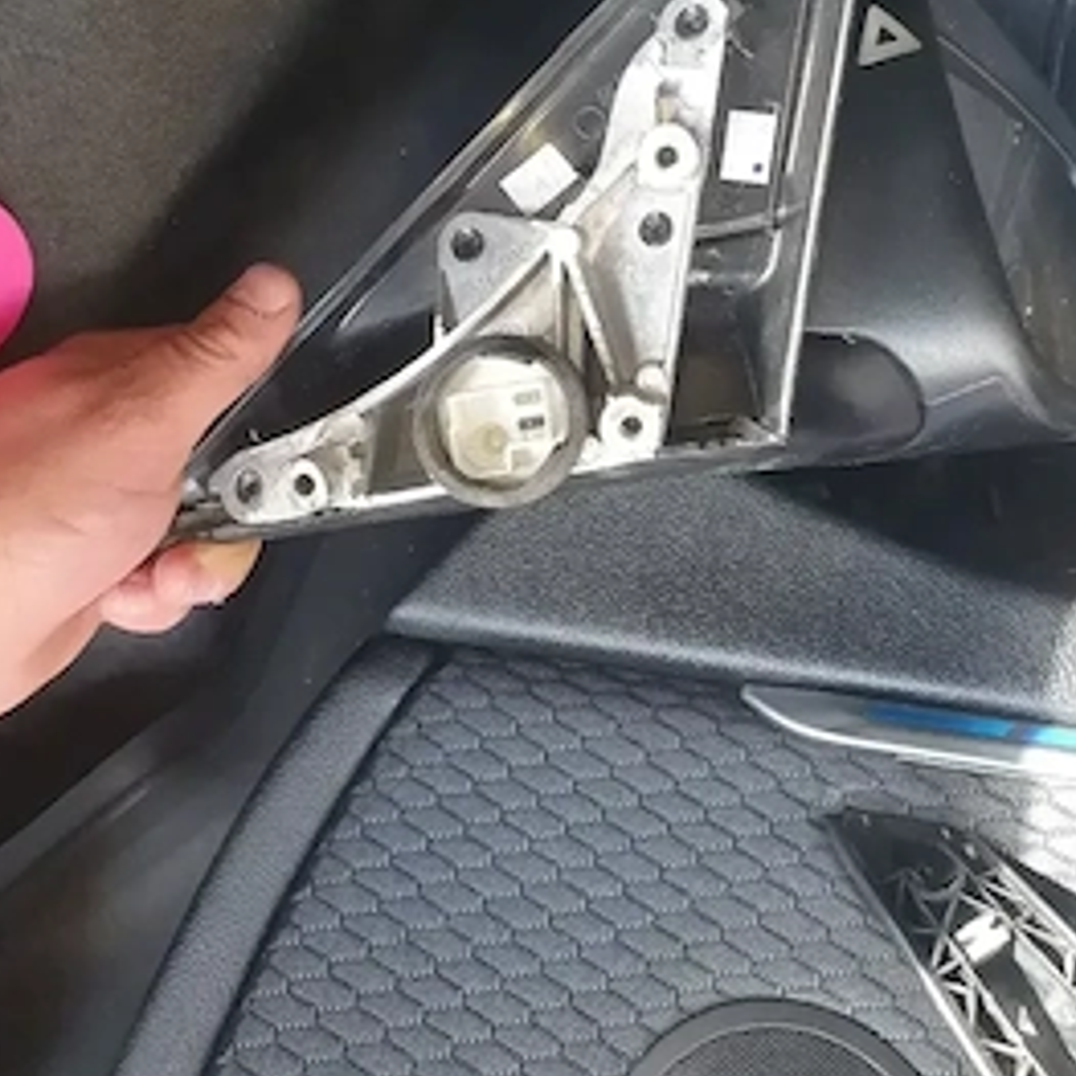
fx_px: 1231
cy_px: 286
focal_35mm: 35
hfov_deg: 47.2
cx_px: 581
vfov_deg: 45.8
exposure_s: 1/50
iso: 125
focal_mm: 4.32
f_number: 2.4
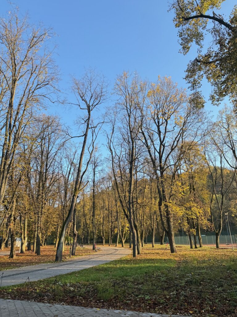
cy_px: 158
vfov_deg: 71.6
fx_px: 219
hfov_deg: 56.8
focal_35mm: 24
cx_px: 118
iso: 80
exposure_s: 1/683
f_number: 1.78
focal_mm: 6.76
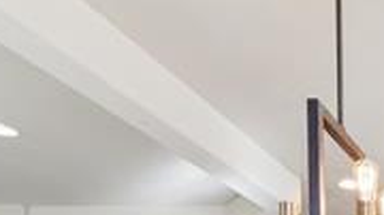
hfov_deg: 28.7
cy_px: 398
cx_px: 550
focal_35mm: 52
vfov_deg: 17.9
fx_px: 529
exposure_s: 1/25
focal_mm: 14
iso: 400
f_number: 11
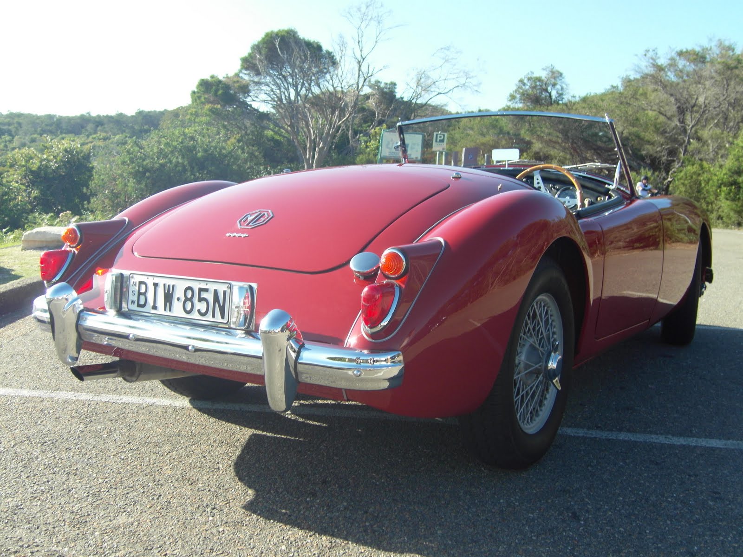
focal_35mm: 35
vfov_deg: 40.7
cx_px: 372
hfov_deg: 52.6
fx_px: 751
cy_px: 278
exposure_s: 1/400
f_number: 3.3
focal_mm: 7.5
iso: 80
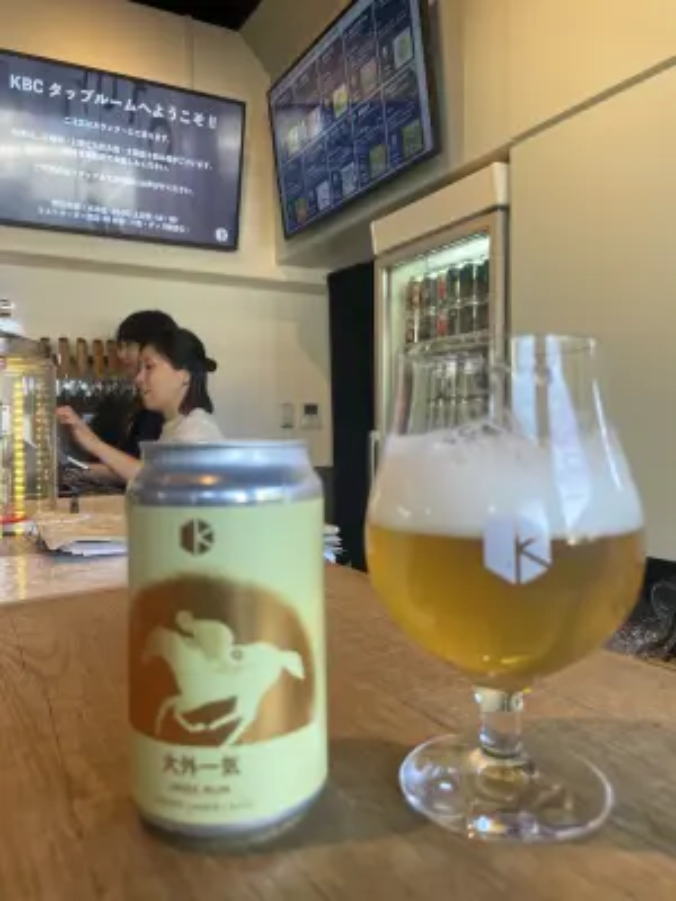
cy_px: 450
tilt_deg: -0.4
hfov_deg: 53.1
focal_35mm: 26
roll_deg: +0.9
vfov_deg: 67.3
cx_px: 338
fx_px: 677
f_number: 1.6
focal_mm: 4.2
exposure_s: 1/120
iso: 80
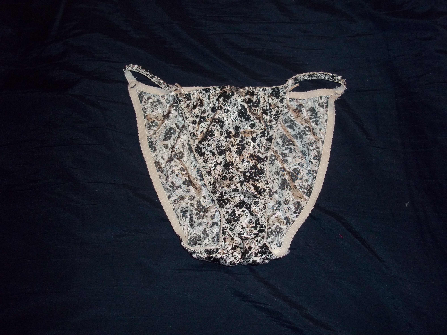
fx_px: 465
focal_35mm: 36
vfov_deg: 39.7
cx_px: 224
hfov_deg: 51.4
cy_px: 168
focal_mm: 6.5
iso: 160
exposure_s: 1/30
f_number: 3.1
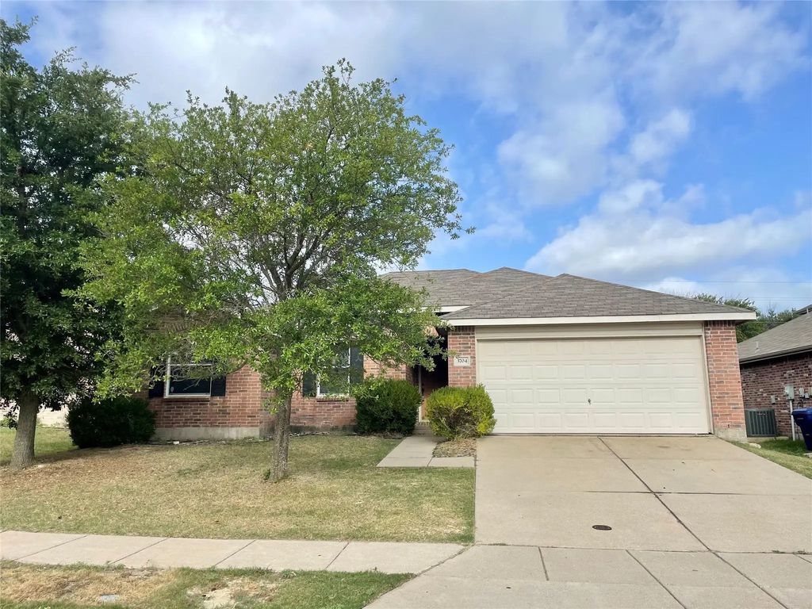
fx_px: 610
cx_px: 406
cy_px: 304
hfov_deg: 67.3
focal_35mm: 26
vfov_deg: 53.1
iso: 32
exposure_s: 1/2817
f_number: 1.6
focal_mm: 4.2
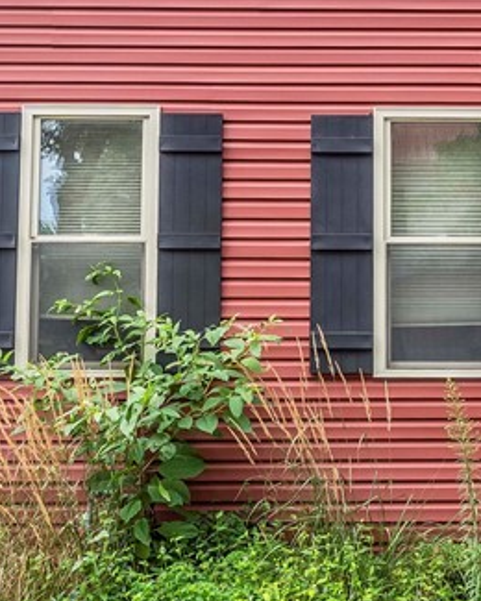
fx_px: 842
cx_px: 364
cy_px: 15
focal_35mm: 47
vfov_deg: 35.9
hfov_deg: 31.3
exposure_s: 1/400
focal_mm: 15.1
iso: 500
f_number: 6.3
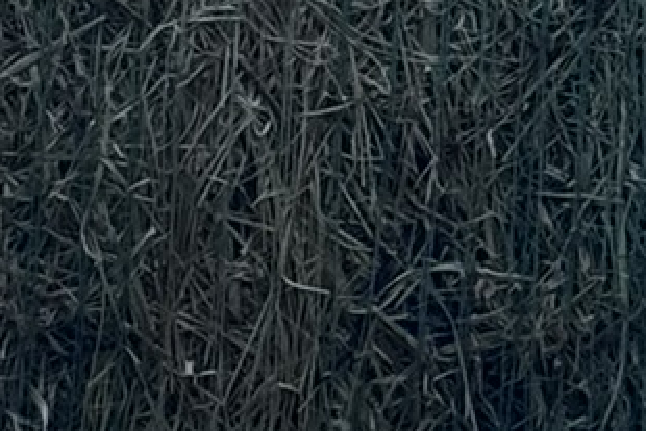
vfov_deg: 3.9
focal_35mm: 330
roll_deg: +2.6
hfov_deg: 6.2
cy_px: -1305
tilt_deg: -2.0
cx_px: -171
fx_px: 5924
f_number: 1.78
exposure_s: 1/1339
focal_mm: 6.76
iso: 64
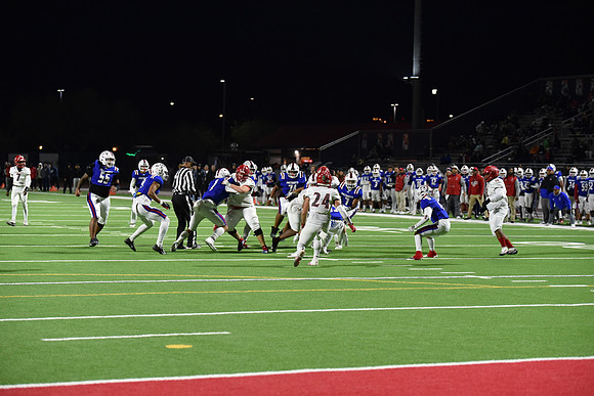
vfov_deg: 14.0
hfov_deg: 20.8
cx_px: 297
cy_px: 198
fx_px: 1617
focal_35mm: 98
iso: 3200
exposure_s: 1/500
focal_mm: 98
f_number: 2.8
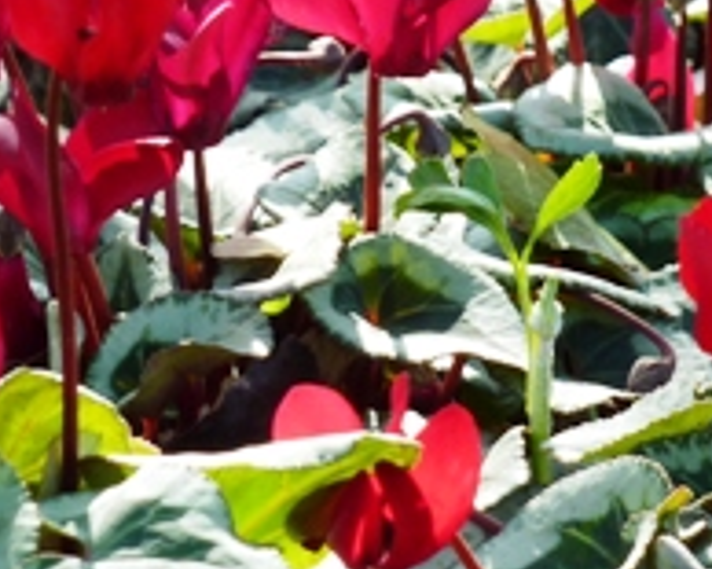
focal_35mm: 507
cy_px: 345
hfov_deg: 3.8
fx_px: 10678
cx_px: 510
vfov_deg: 3.1
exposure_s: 1/80
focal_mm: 37
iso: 100
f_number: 4.6
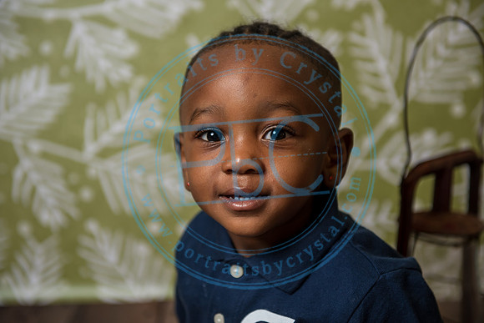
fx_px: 941
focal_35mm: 70
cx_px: 242
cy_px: 162
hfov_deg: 28.8
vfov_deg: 19.5
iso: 200
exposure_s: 1/200
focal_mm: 70
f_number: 4
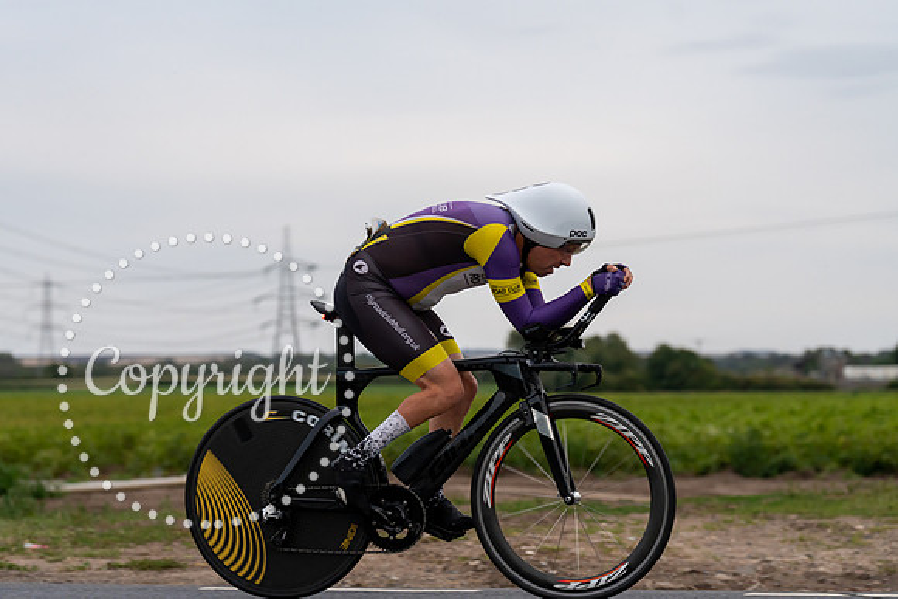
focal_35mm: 93
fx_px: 2320
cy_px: 300
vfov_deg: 14.7
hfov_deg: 21.9
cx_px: 449
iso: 1600
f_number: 3.5
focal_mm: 93
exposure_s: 1/800
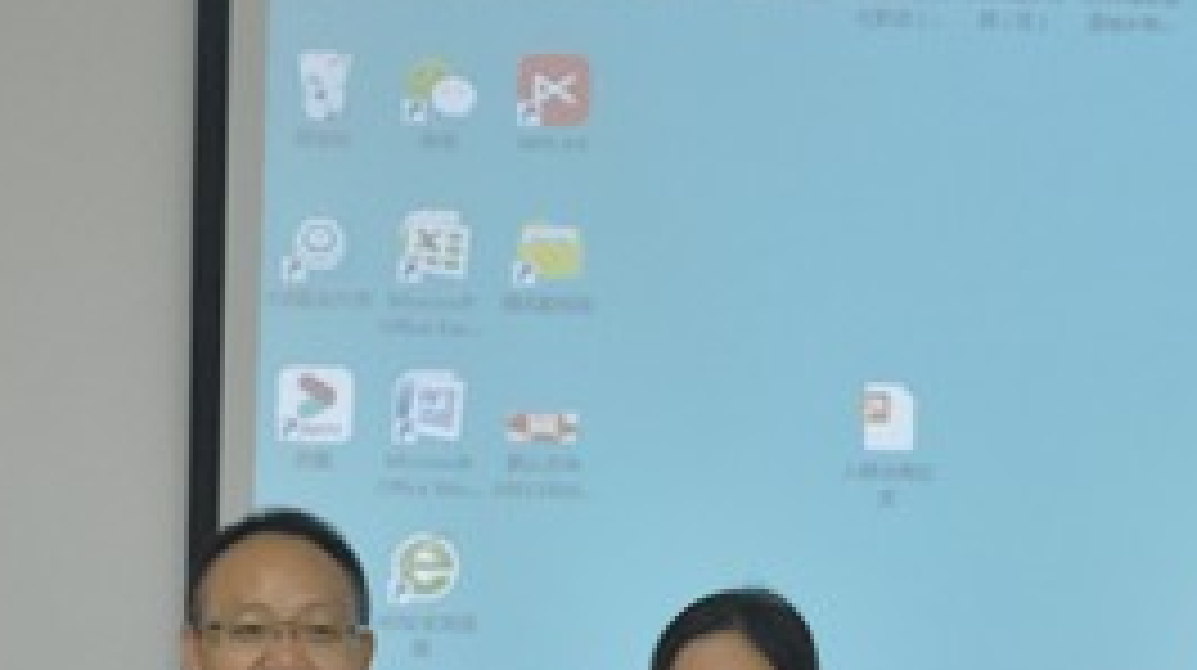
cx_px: 1022
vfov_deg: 4.9
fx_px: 7800
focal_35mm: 246
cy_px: 821
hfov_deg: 8.7
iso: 2000
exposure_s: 1/60
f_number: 7.1
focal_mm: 52
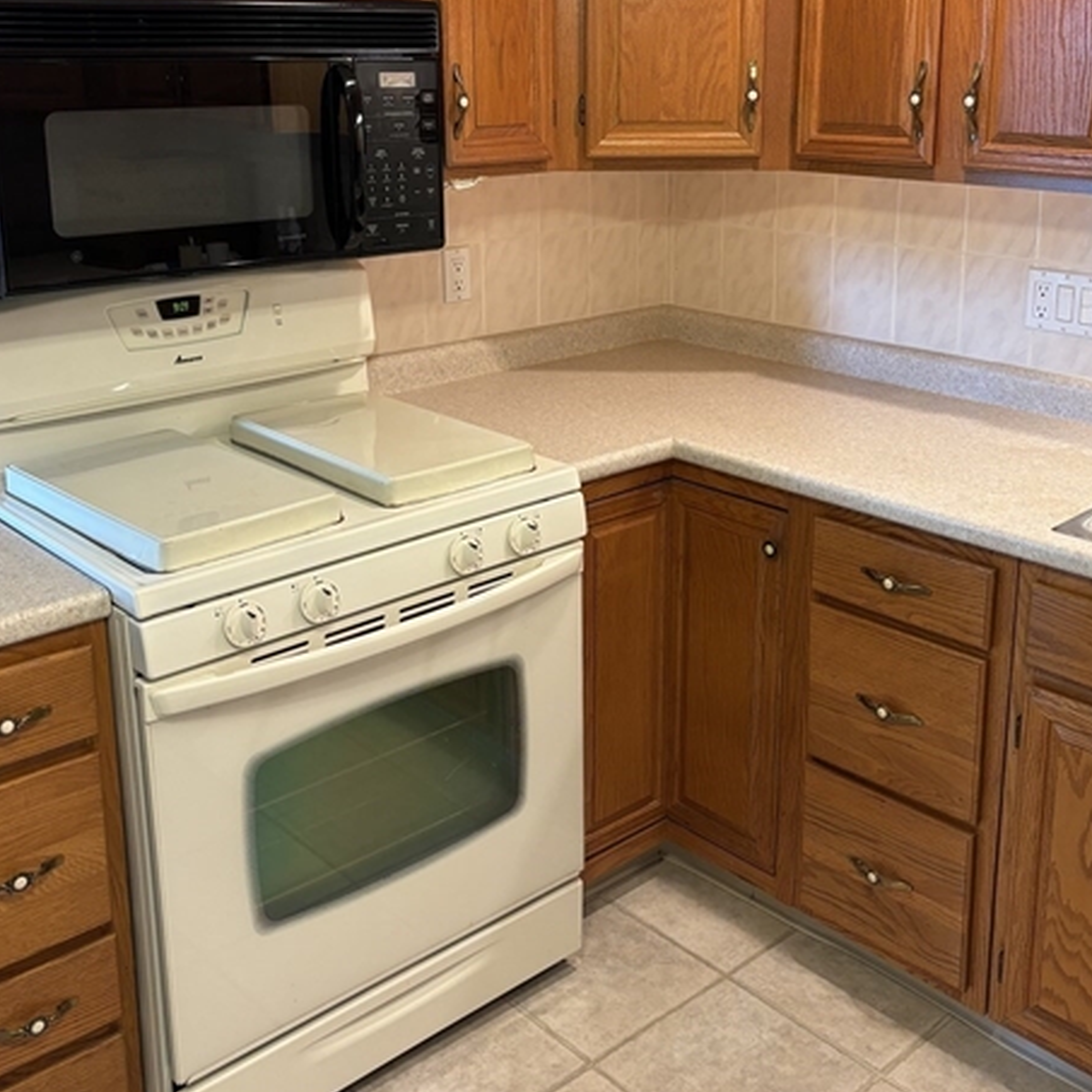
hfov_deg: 42.8
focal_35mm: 39
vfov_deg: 42.4
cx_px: 564
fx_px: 1392
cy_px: 395
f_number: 1.6
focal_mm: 5.96
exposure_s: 1/60
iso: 125
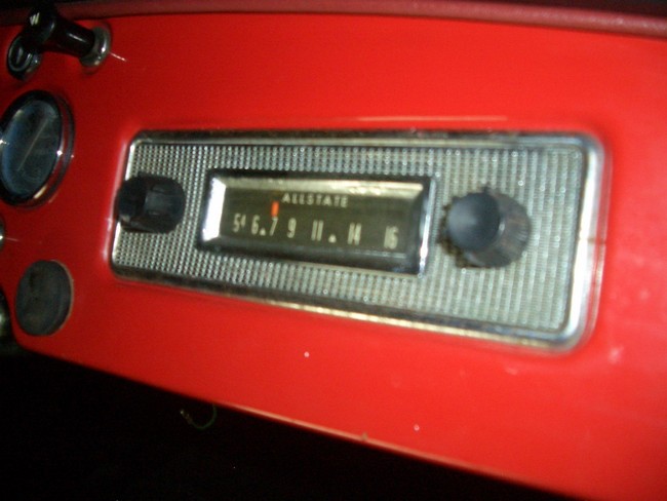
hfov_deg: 52.6
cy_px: 250
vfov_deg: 40.7
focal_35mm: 35
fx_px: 675
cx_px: 334
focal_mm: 5.8
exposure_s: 1/60
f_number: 2.6
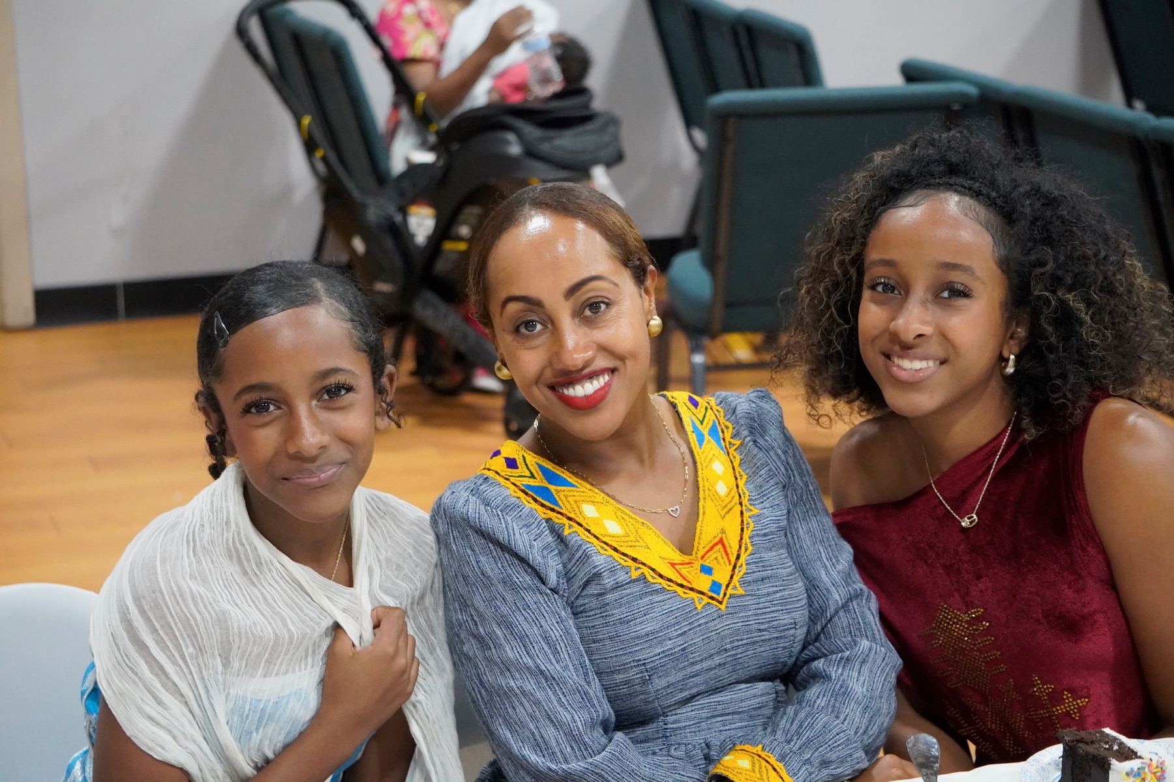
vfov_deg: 16.6
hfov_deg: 24.6
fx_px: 2690
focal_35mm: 82
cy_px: 391
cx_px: 587
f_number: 4.5
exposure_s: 1/100
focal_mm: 55
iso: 6400
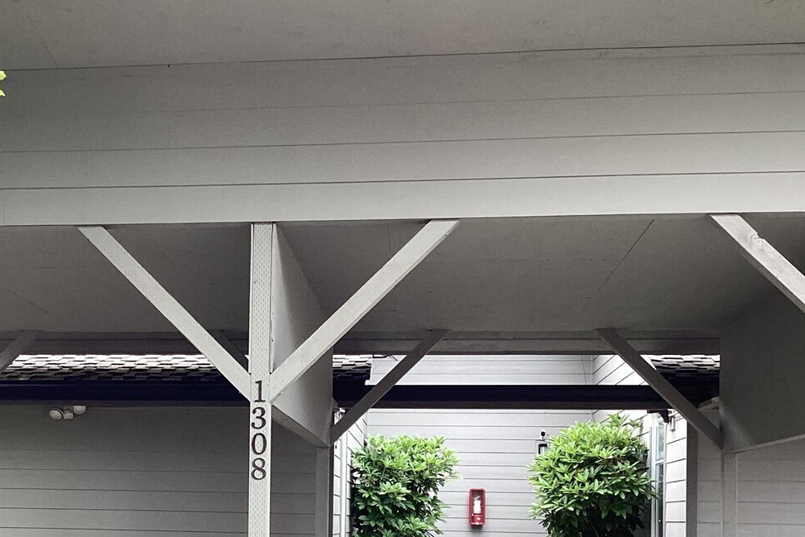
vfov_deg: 24.9
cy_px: 468
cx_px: 261
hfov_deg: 37.1
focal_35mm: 53
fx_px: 1185
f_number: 2.4
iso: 64
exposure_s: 1/120
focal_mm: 3.3
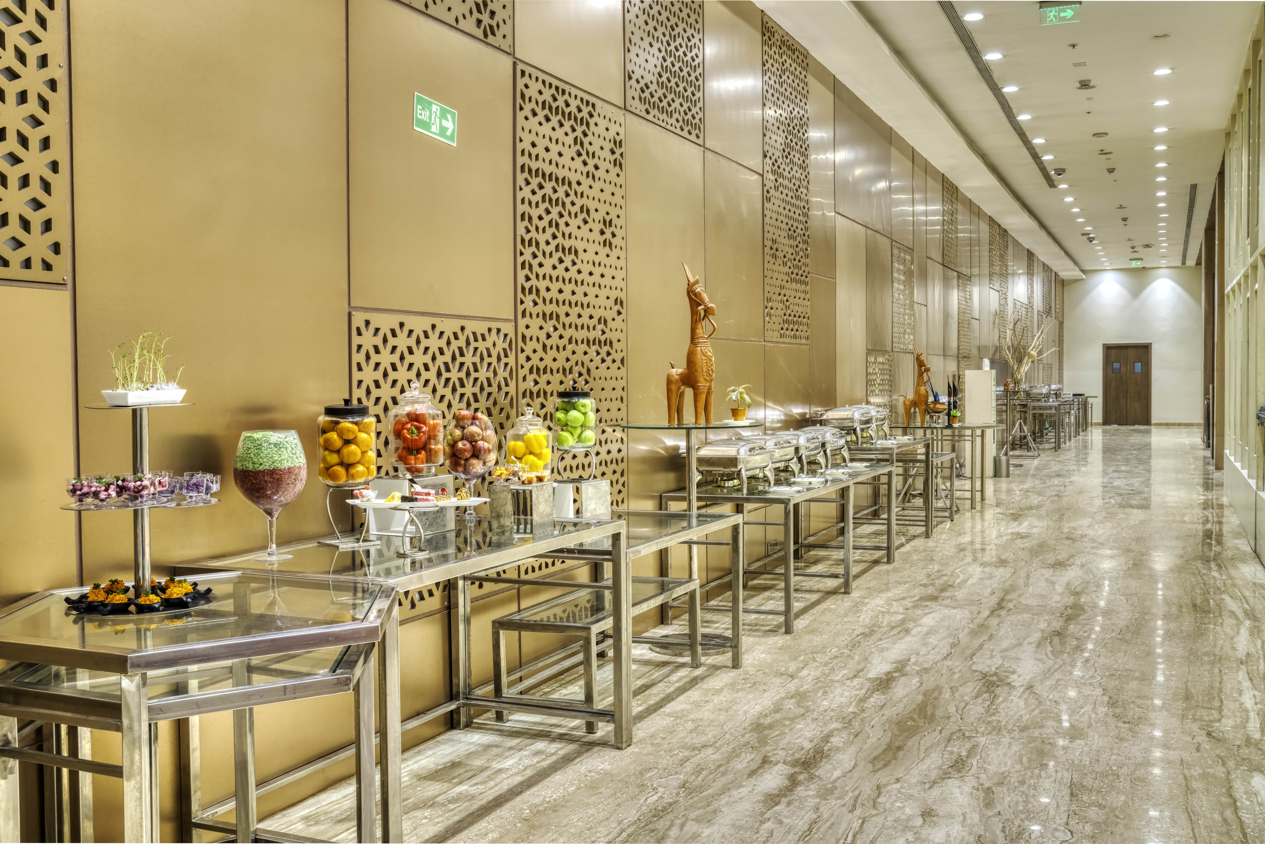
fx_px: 1160
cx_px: 632
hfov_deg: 57.2
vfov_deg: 40.0
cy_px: 422
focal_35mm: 33
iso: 500
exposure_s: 1/8
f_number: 14
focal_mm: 33
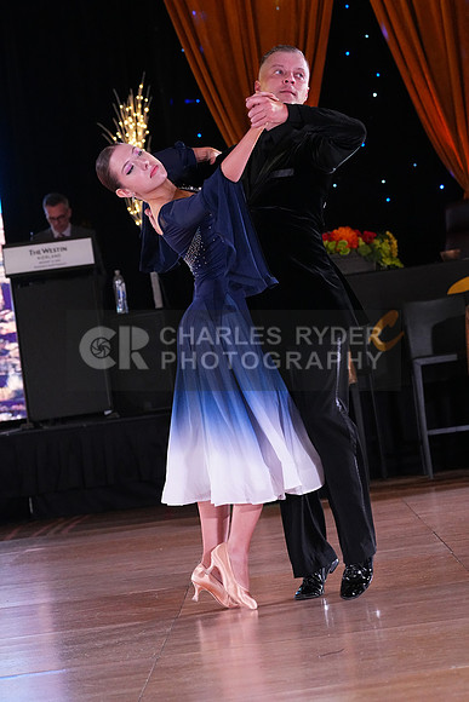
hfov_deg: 13.7
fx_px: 1953
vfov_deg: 20.4
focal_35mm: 100
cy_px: 351
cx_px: 234
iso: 8000
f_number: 5.6
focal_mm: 100
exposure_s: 1/400
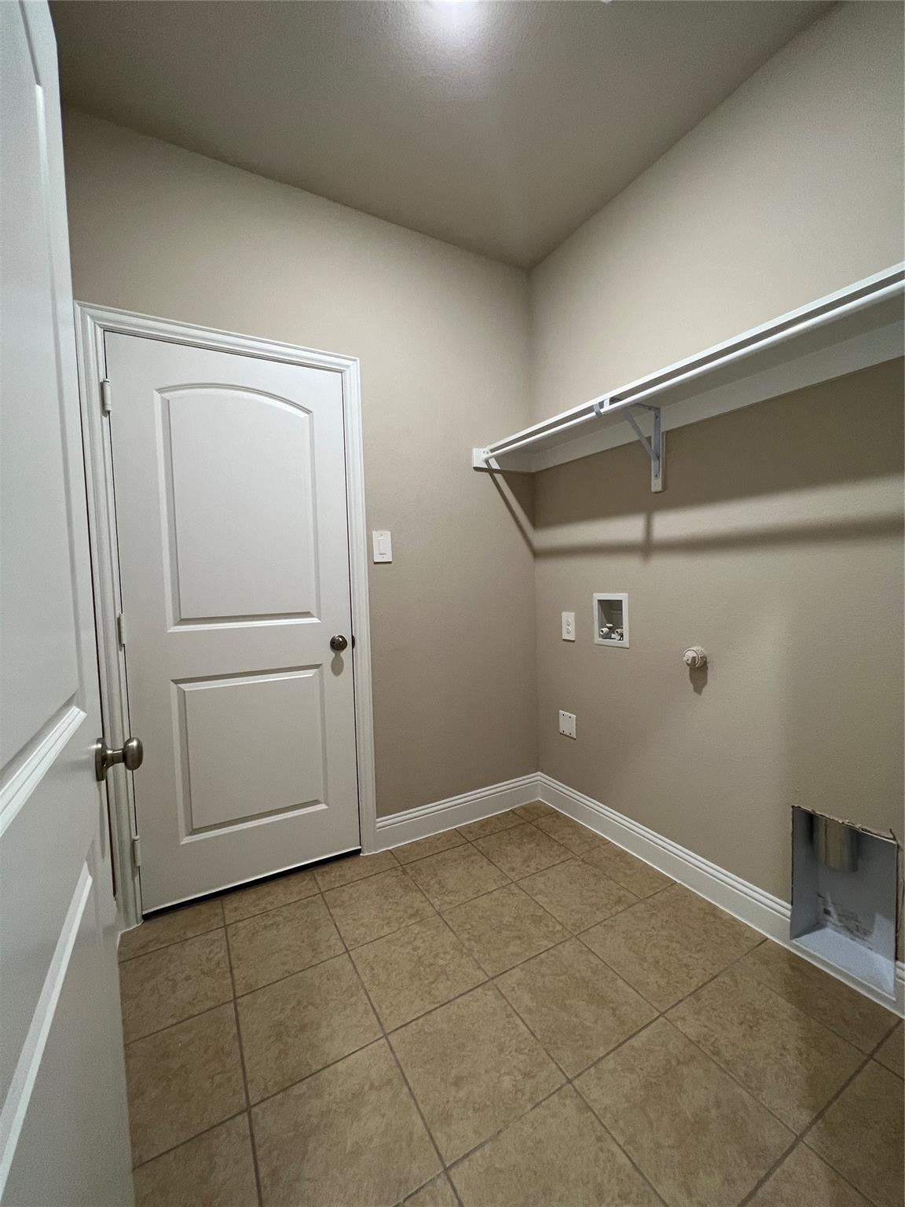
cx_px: 452
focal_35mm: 13
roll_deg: +2.0
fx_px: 453
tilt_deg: -2.8
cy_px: 604
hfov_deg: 89.9
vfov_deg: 106.2
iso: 160
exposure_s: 1/60
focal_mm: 1.57
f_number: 1.8
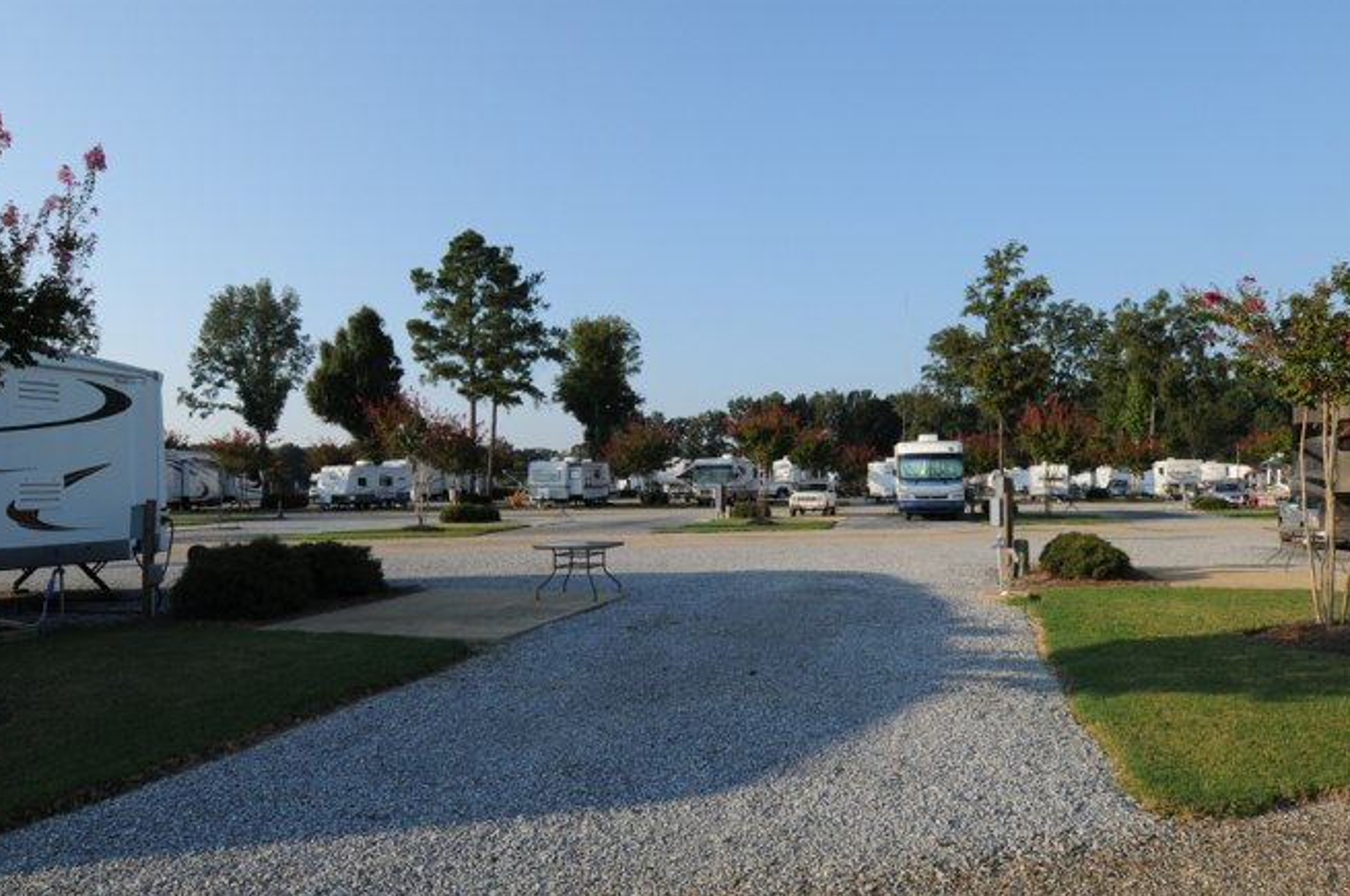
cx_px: 666
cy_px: 470
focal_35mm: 22
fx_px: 824
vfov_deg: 57.1
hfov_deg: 78.6
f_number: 10
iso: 400
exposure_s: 1/400
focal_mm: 12
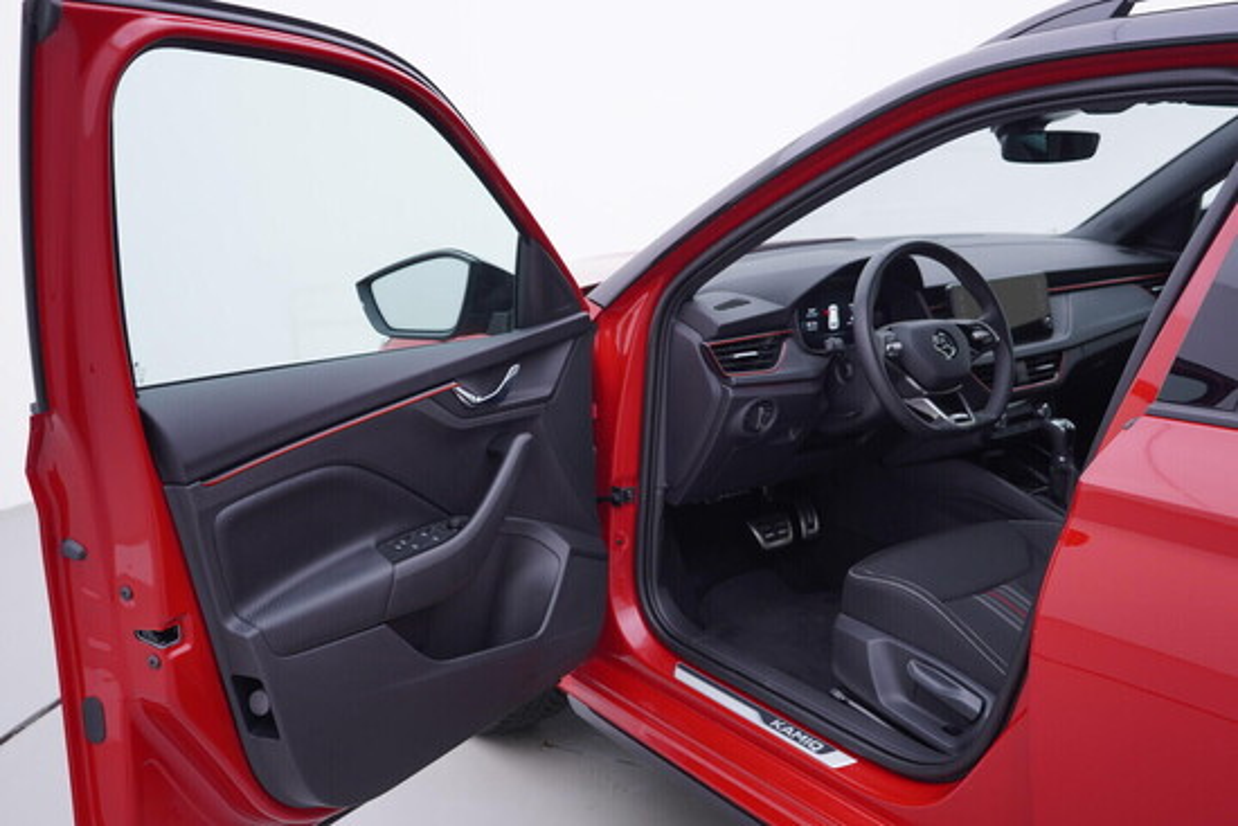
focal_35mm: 36
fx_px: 1238
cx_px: 619
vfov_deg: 36.9
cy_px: 413
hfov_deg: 53.1
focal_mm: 24
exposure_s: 1/50
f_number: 3.2
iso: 125
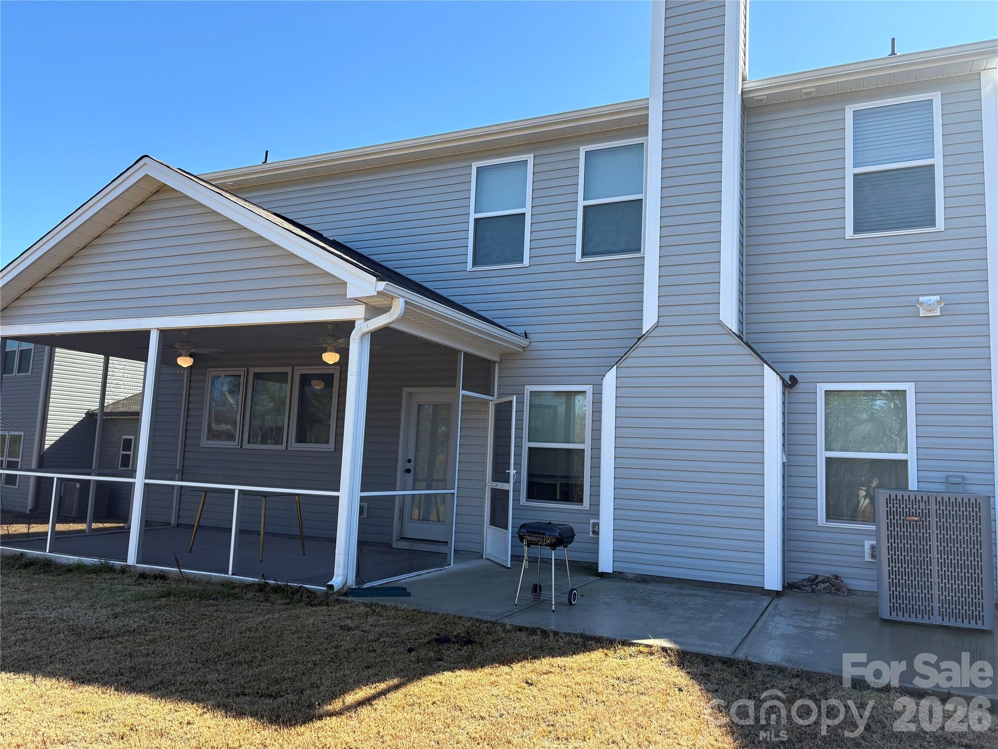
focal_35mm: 26
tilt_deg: +6.3
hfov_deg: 67.3
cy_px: 374
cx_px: 499
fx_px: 750
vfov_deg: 53.1
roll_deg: -2.8
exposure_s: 1/1032
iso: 50
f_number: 1.6
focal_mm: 5.96
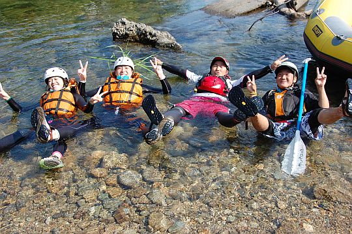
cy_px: 117
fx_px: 381
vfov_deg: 34.1
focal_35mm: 39
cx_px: 176
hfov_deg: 49.6
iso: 320
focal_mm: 26
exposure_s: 1/1000
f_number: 4
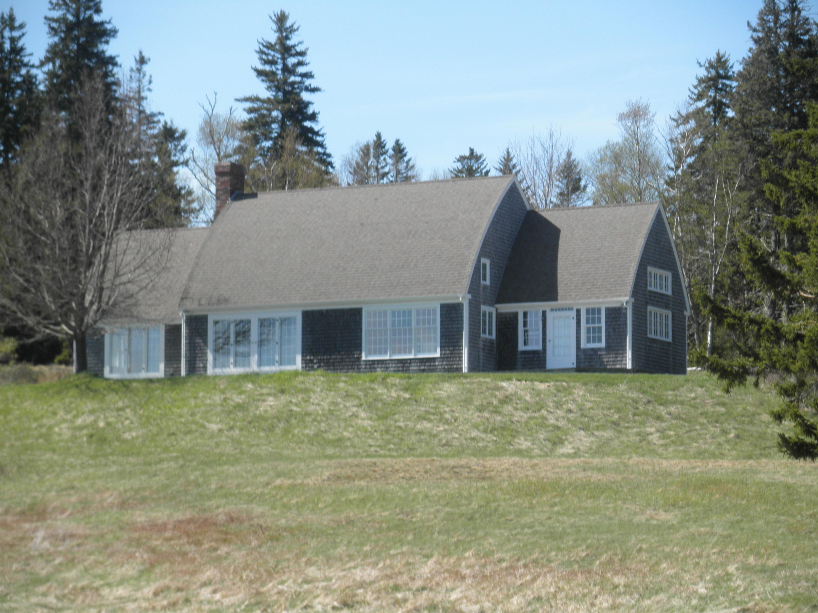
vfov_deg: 11.0
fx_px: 3190
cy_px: 306
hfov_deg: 14.6
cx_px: 409
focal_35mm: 135
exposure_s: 1/250
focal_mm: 23.8
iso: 64
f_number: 4.8
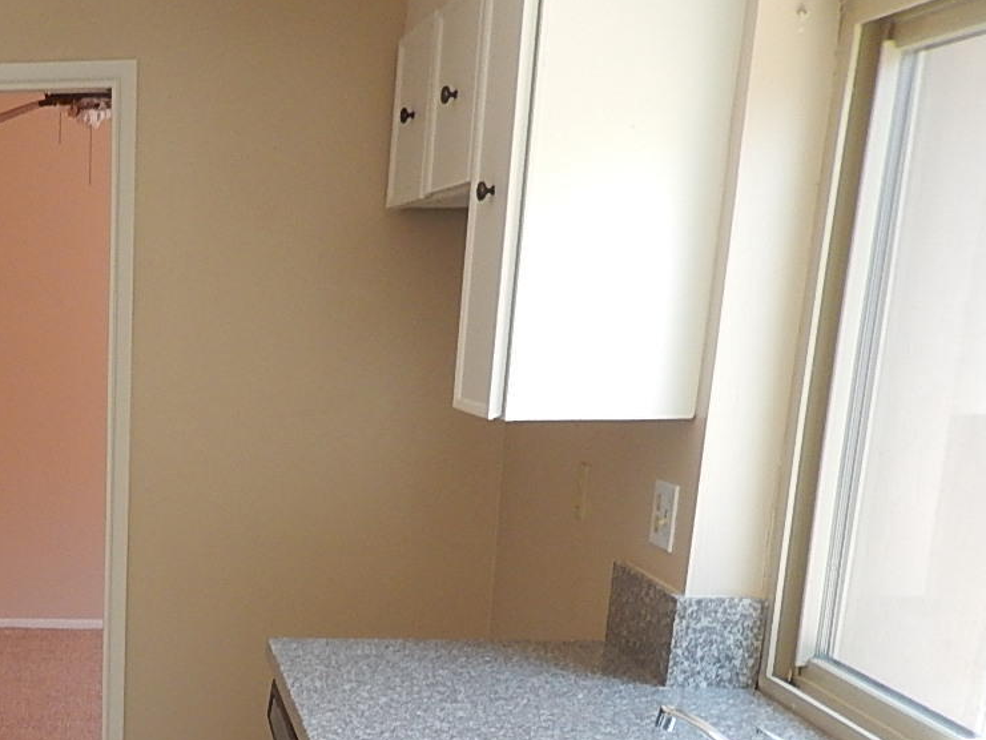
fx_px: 1538
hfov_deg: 32.1
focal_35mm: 54
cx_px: -47
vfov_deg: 25.3
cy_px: 791
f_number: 3.4
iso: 200
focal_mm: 4.5
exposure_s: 1/30
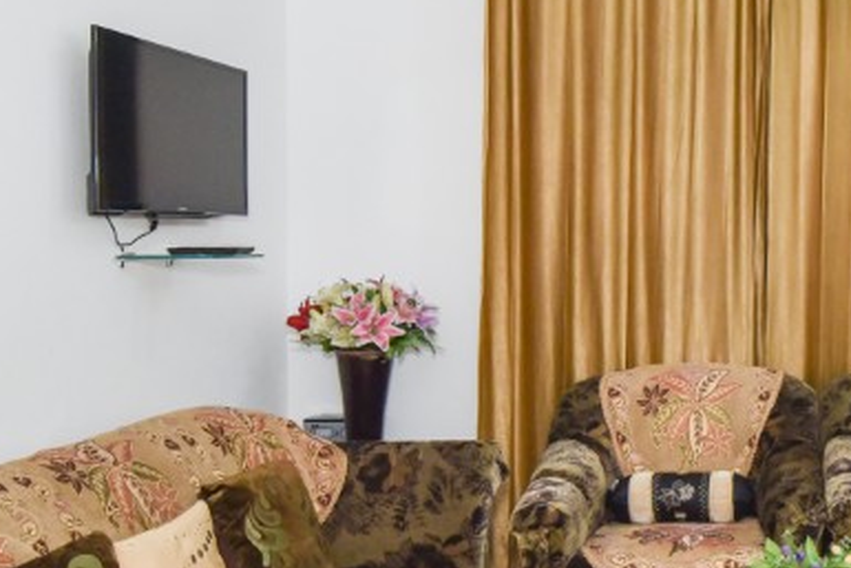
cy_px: 240
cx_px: 879
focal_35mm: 45
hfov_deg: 38.1
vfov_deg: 29.8
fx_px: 1064
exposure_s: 1/100
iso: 1000
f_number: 8
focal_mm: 16
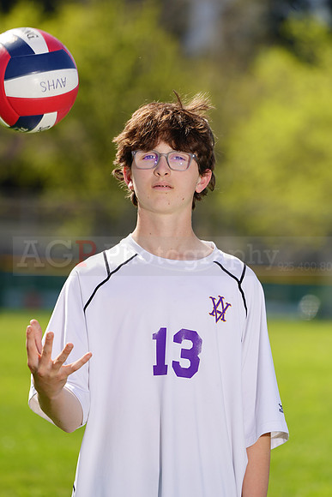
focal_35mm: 312
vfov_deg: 6.6
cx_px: 166
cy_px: 248
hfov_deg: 4.4
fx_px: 4313
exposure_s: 1/200
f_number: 7.1
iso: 64
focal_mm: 312
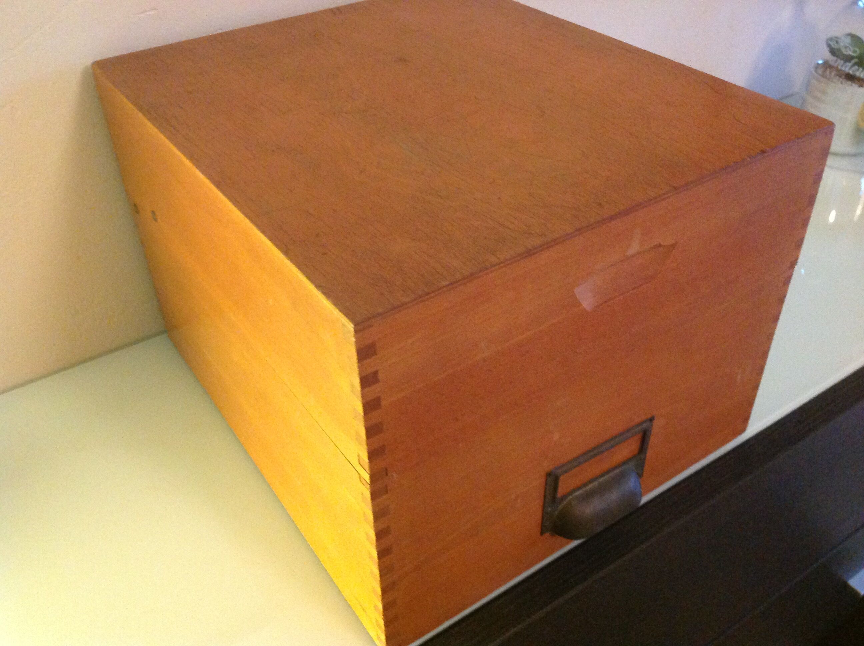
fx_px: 872
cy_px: 323
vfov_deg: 40.6
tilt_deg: -38.5
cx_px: 432
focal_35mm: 35
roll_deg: +1.8
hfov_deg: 52.7
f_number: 2.4
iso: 500
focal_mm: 4.28
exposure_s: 1/17
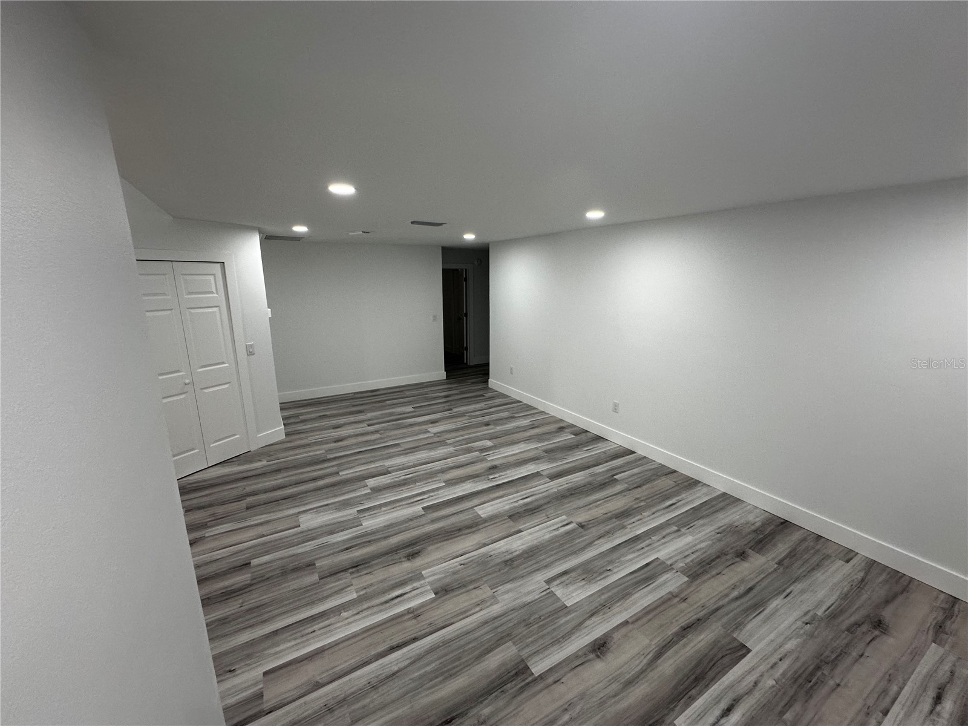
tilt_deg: -12.9
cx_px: 484
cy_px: 363
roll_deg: +0.8
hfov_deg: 102.1
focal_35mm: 14
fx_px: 391
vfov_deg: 85.7
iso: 160
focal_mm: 2.22
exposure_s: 1/120
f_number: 2.2
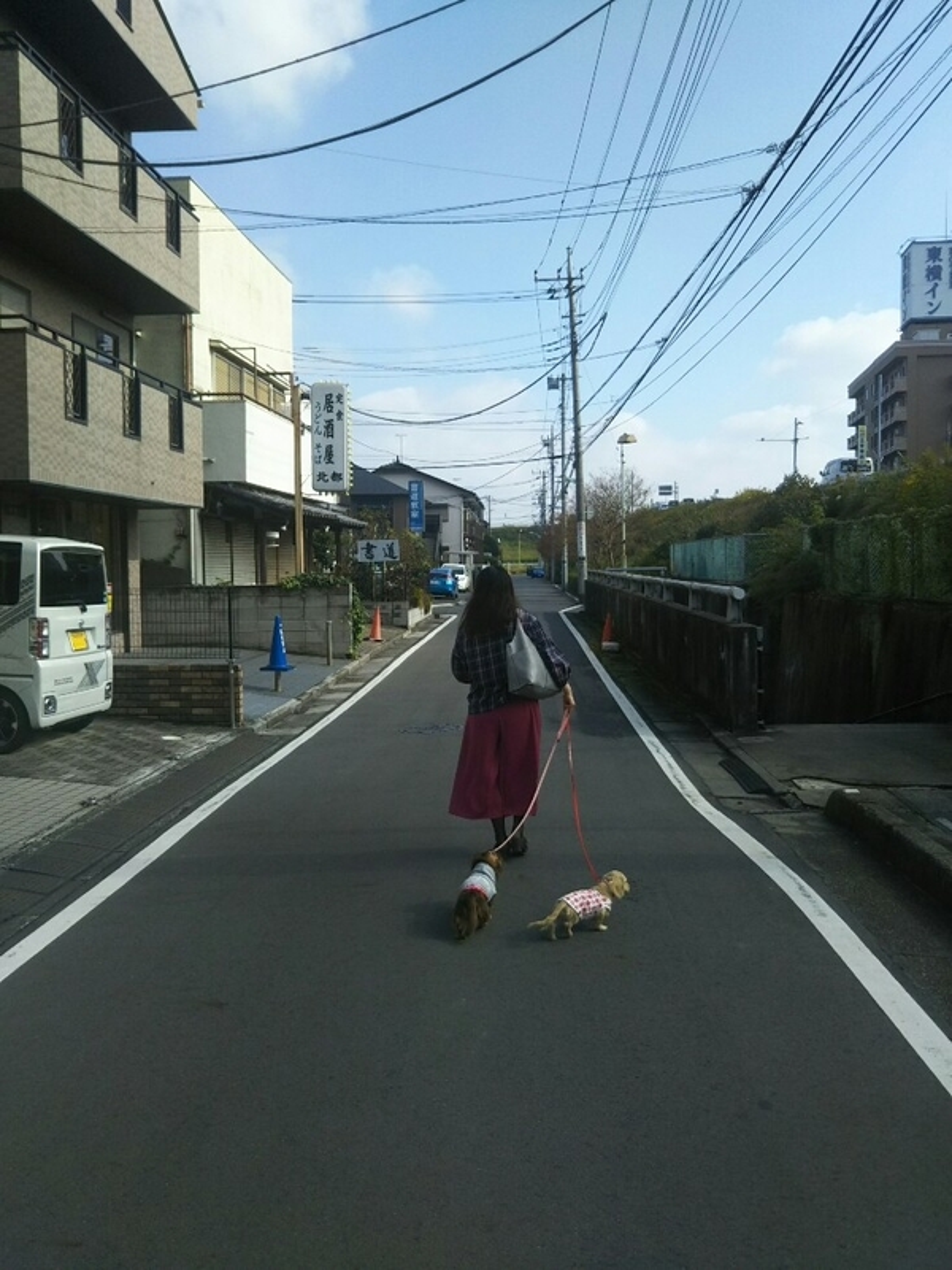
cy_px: 635
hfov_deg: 46.8
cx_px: 476
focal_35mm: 30
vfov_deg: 60.0
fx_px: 1100
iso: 25
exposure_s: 1/851
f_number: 2.2
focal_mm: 4
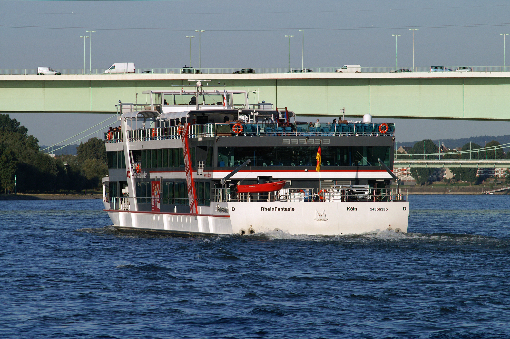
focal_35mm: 315
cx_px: 255
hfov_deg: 6.5
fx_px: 4459
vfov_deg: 4.4
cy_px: 170
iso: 100
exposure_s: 1/300
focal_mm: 210
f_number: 11
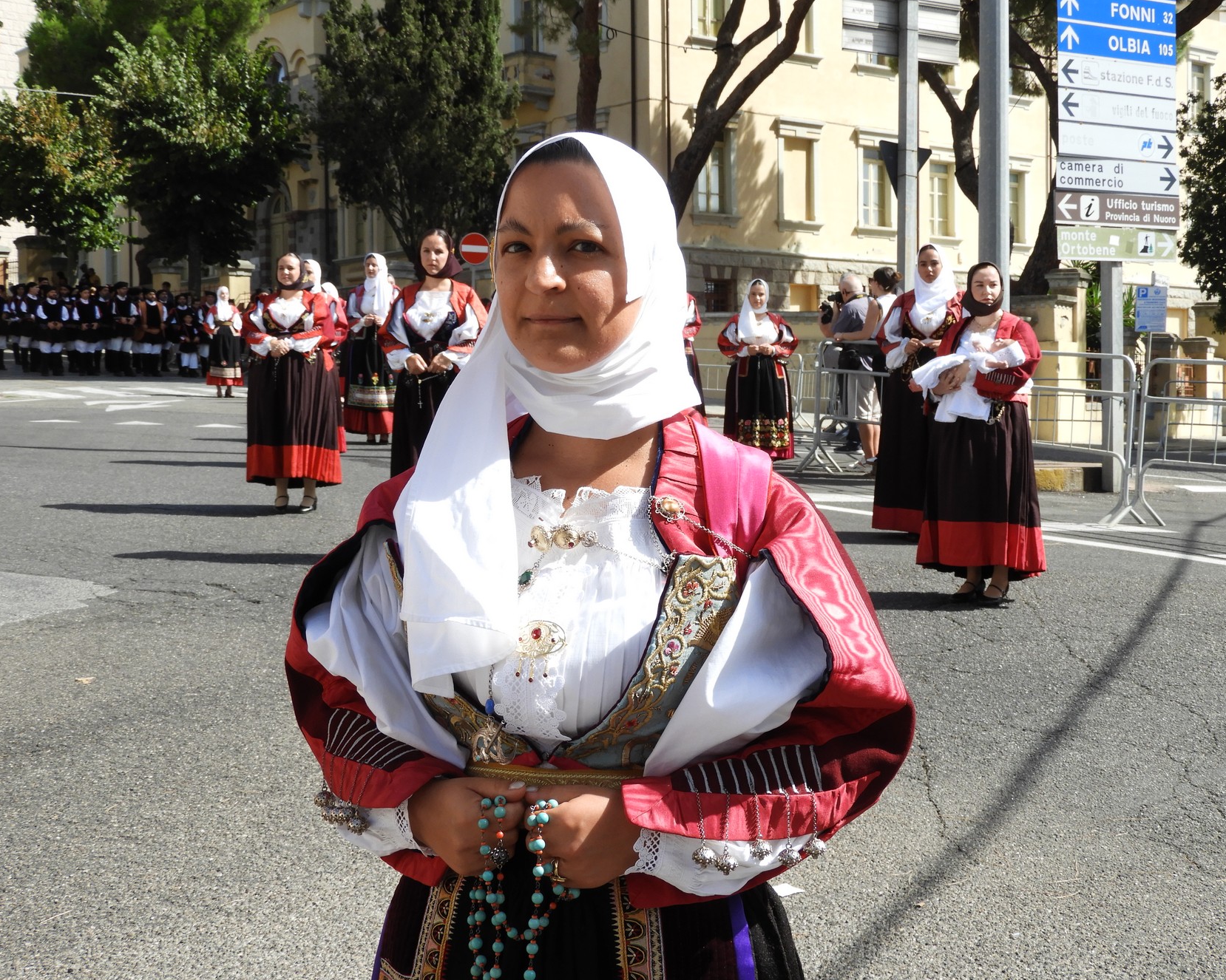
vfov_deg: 28.6
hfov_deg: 35.3
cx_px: 664
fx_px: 1923
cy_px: 486
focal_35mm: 53
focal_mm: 9
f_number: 4
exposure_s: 1/500
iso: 100
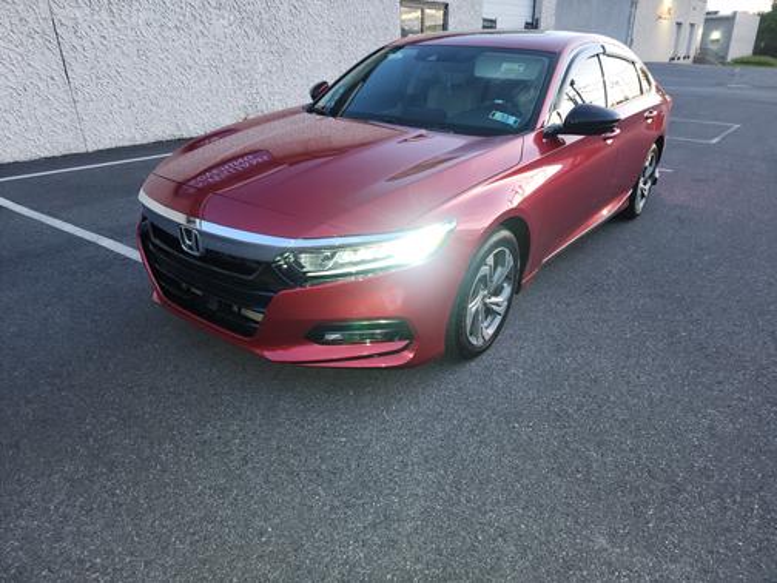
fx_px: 516
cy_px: 292
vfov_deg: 58.9
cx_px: 388
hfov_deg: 73.9
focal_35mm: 23
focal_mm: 6.4
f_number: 1.8
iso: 160
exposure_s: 1/10
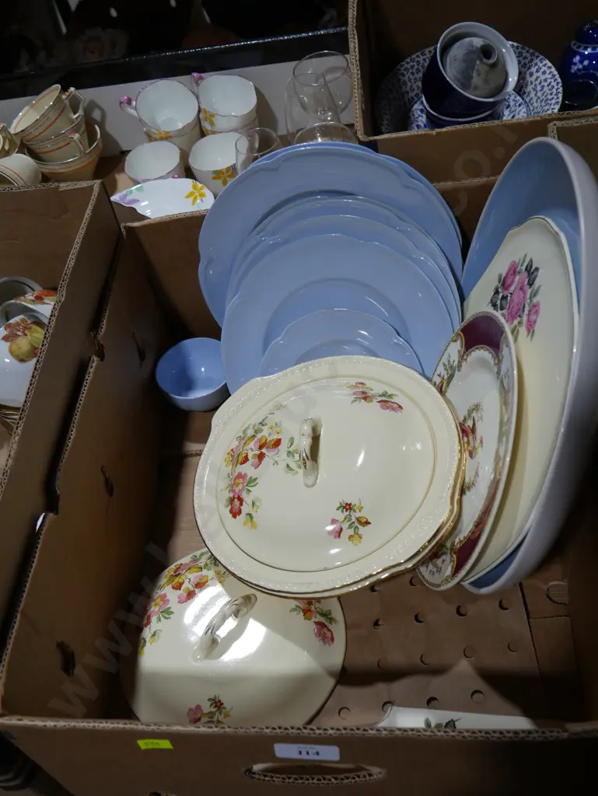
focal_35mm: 36
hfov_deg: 39.7
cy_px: 398
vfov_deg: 51.3
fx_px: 829
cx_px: 299
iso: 200
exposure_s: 1/125
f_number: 4.5
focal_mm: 18
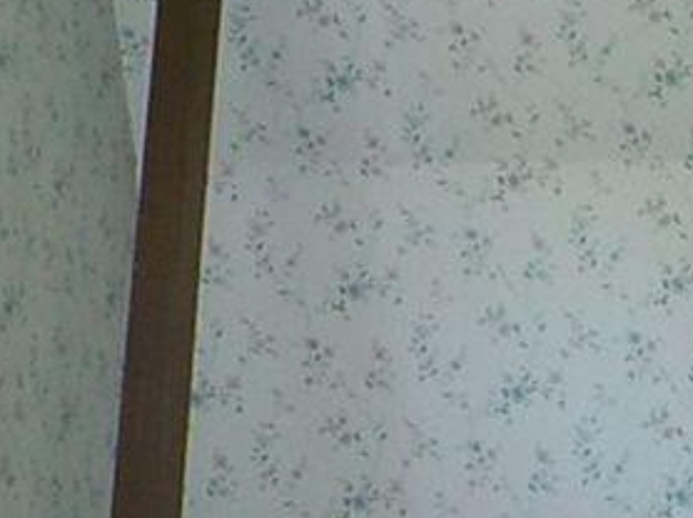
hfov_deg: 13.3
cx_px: 874
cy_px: 371
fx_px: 2880
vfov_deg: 10.3
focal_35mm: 144
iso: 250
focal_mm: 4.1
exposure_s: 1/30
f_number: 3.3
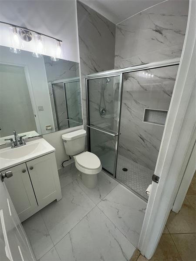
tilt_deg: -19.4
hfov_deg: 85.7
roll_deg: -0.4
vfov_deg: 102.1
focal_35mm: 14
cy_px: 130
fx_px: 106
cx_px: 98
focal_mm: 2.22
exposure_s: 1/120
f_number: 2.2
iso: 80
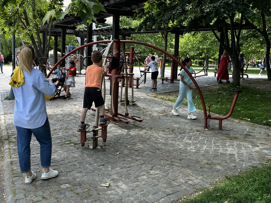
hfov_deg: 50.8
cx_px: 99
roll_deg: -0.3
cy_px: 90
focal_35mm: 36
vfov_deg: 39.6
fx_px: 282
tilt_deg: -4.7
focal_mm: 5.1
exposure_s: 1/580
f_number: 1.6
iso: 50
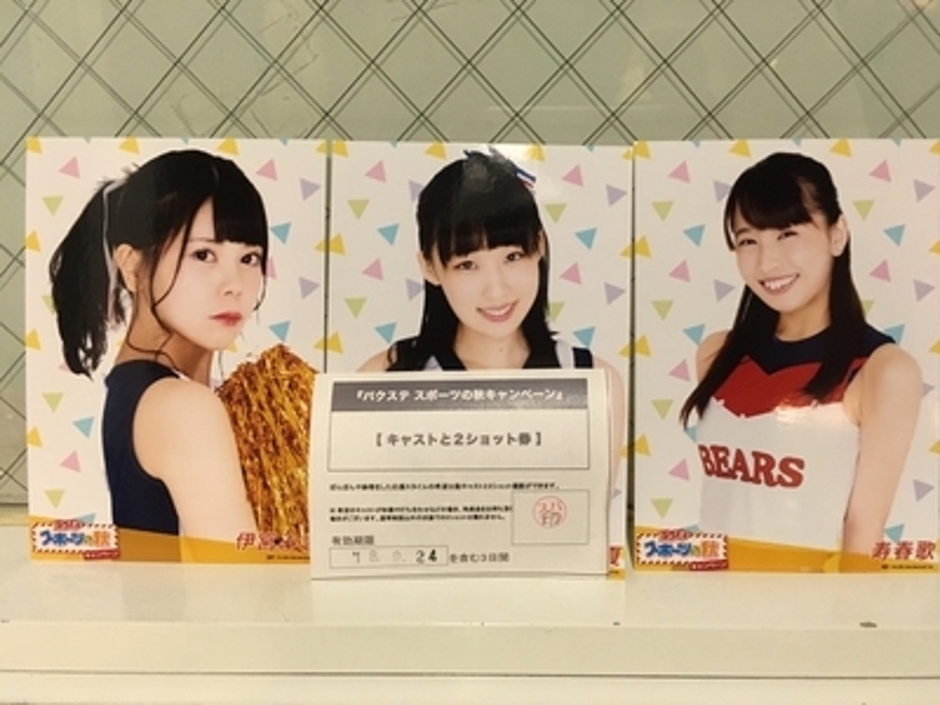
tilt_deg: -16.9
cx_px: 470
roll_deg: +0.3
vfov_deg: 48.2
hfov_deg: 61.7
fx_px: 787
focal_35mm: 29
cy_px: 352
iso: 200
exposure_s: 1/30
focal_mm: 4.15
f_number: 2.2
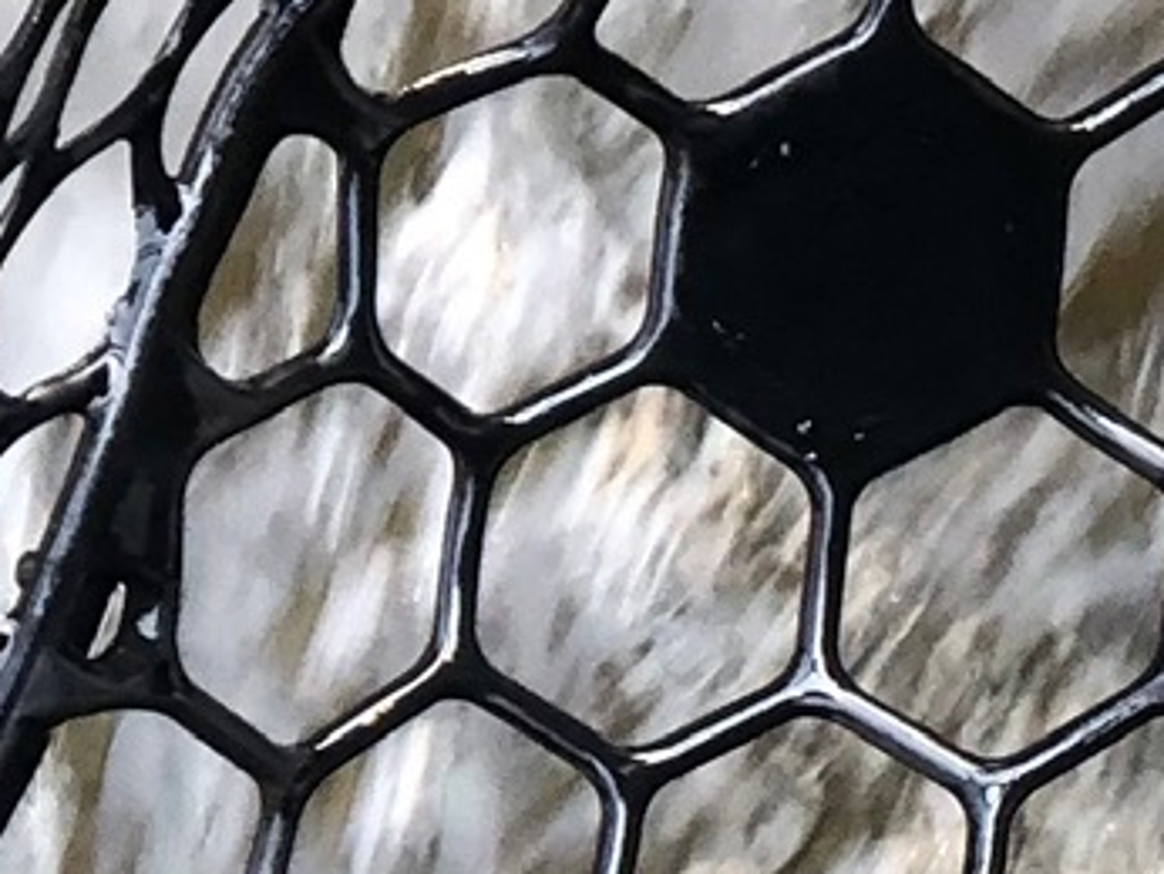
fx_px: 11340
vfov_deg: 4.4
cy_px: 1146
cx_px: 1783
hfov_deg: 5.8
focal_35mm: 337
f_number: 2.8
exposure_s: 1/30
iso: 32
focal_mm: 6.6
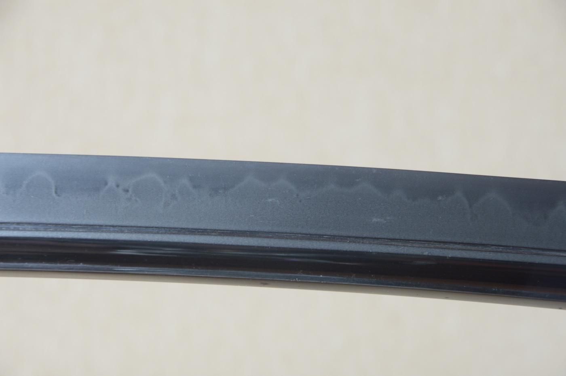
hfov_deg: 10.2
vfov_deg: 6.8
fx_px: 3181
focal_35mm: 202
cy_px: 188
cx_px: 283
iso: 400
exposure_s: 1/1.6
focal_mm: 135
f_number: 11
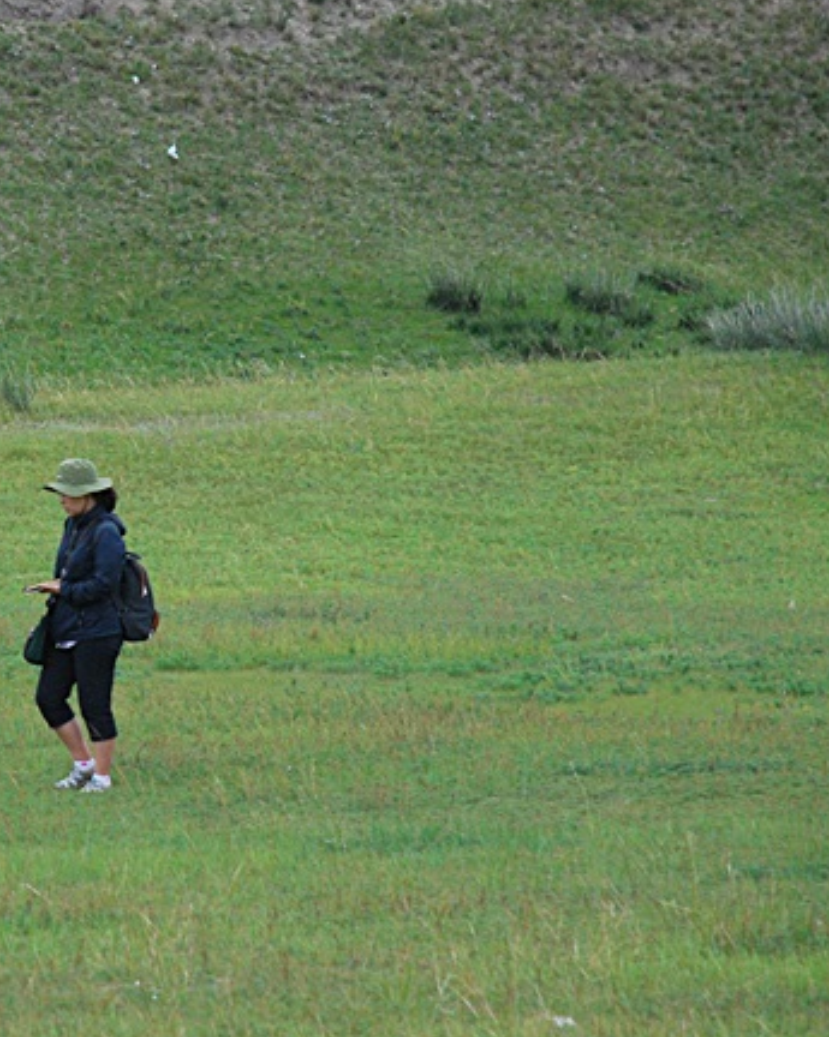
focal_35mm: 353
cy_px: 535
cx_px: 38
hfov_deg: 4.4
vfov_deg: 5.5
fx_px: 10834
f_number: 6.3
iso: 400
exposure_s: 1/640
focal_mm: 135
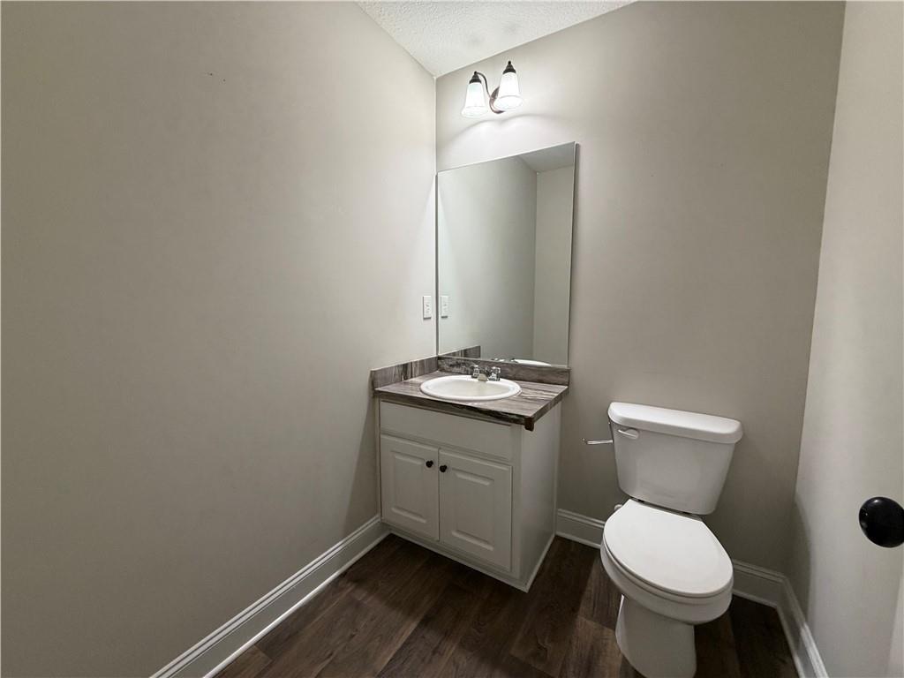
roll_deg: -0.2
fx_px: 366
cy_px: 339
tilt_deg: -7.1
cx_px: 452
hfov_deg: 102.1
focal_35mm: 14
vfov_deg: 85.7
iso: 320
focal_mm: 2.22
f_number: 2.2
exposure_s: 1/60
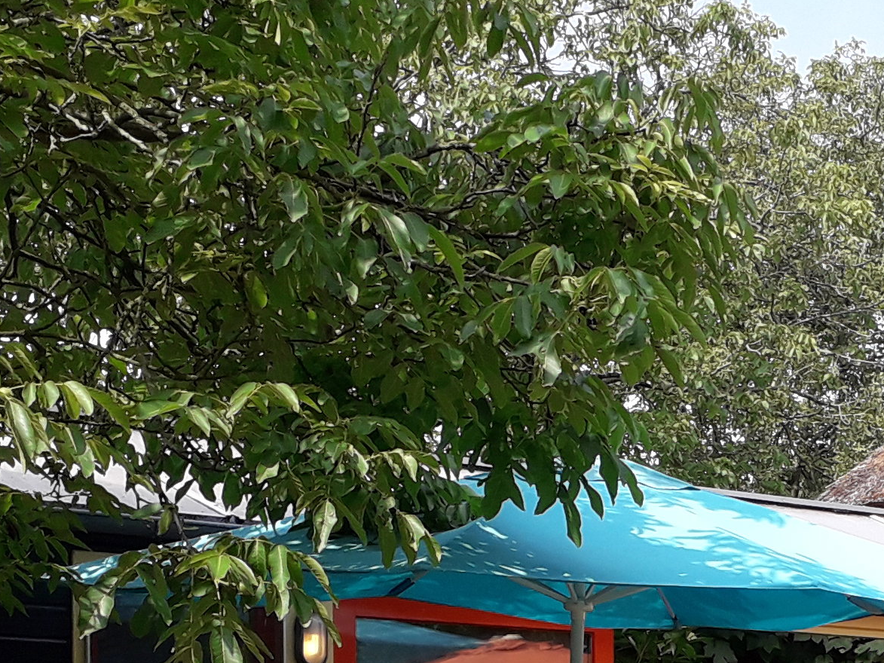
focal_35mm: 95
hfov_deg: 20.1
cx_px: 858
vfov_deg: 15.0
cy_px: 796
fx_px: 2426
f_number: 1.9
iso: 40
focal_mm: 3.6
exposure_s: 1/810
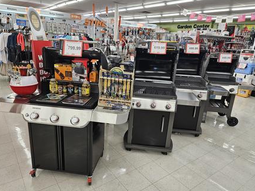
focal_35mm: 25
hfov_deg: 69.4
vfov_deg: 54.8
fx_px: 184
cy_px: 98
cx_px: 127
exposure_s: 1/120
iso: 80
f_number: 1.8
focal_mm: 5.4
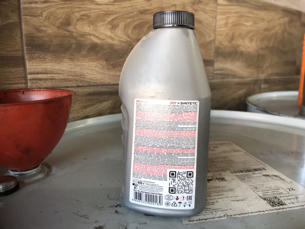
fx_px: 247
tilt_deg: -12.1
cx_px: 152
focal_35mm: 28
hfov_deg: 63.4
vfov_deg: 49.7
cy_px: 114
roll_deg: +0.3
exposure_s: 1/30
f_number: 1.8
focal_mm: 4
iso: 32
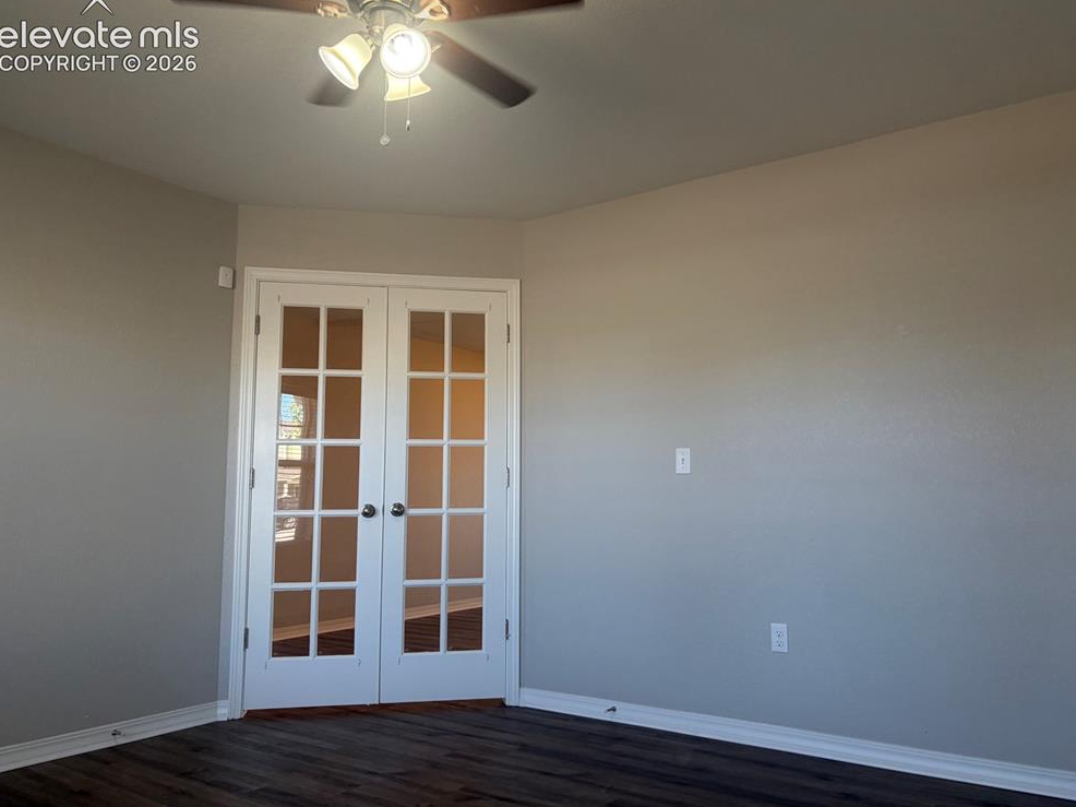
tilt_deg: +7.7
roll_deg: +0.3
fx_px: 839
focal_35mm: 27
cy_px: 394
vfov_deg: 51.3
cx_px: 545
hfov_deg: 65.3
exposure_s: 1/120
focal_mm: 5.96
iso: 125
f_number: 1.6
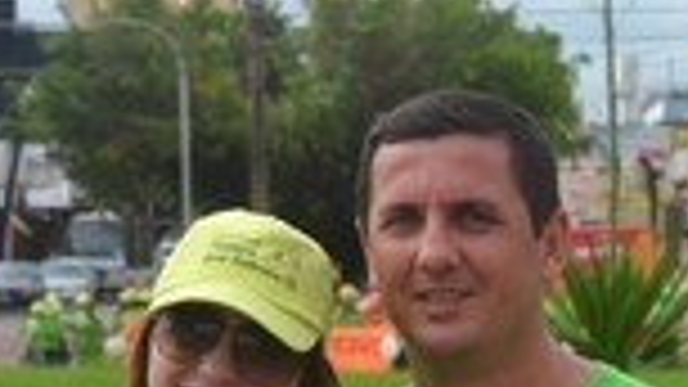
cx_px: 256
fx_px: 4396
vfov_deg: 5.0
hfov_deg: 8.9
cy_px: 423
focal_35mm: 241
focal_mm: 52
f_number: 8
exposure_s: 1/250
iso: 100
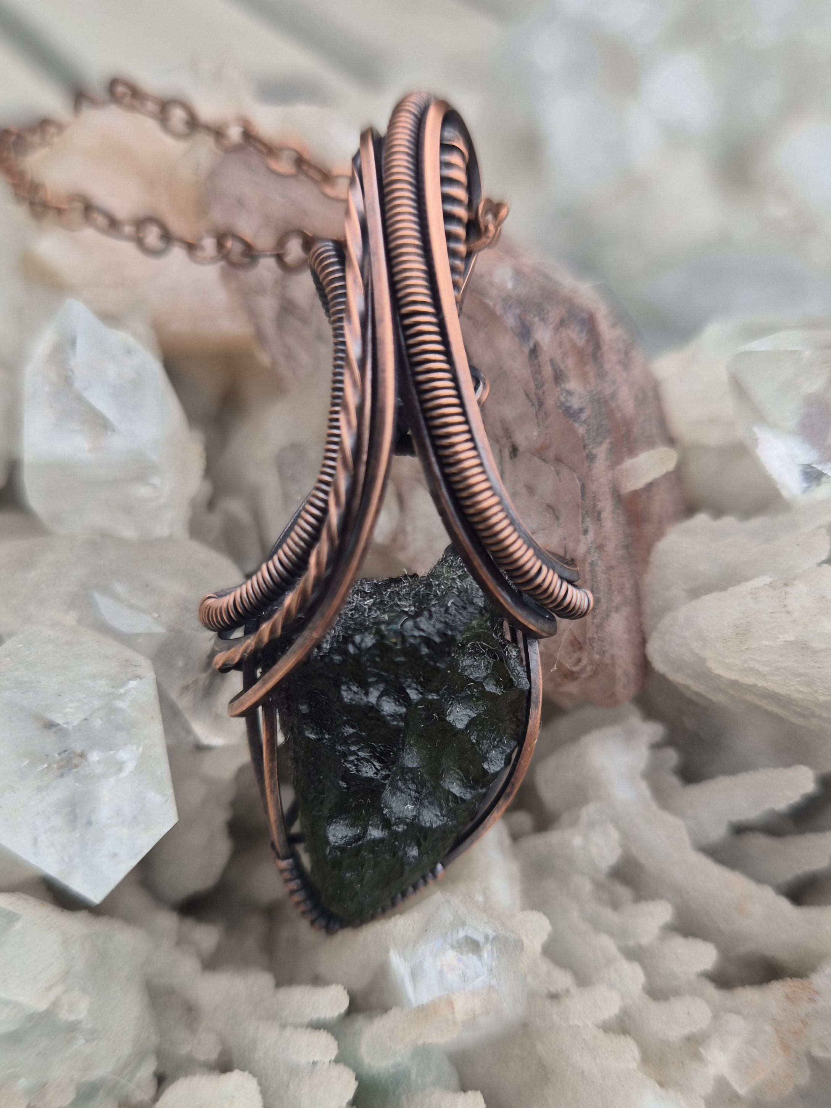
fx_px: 737
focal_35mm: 23
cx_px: 416
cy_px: 554
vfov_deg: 73.9
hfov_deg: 58.9
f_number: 1.8
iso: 25
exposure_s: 1/1111
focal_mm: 5.4
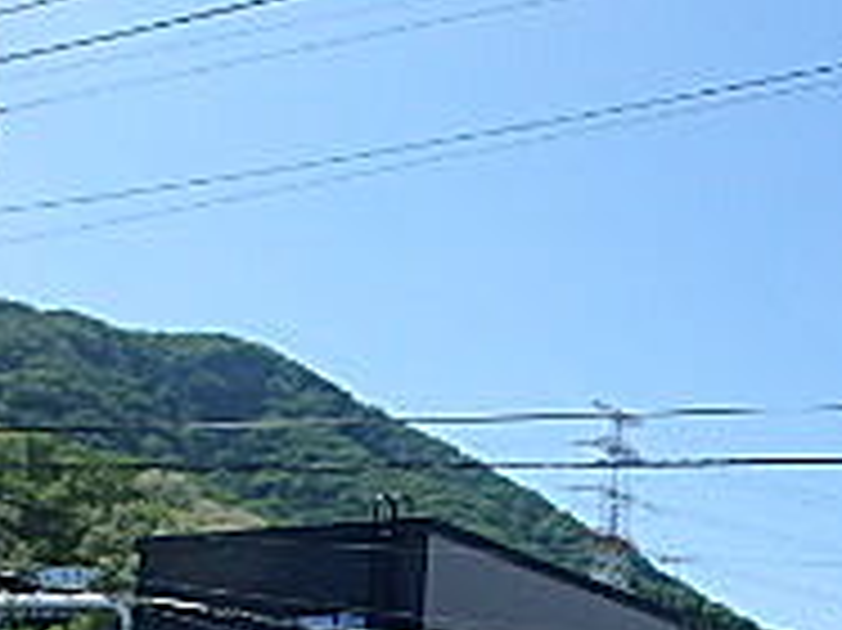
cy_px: 716
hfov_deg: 26.1
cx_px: 765
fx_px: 1750
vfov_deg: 19.4
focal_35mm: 72
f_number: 6
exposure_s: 1/500
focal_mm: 3.7
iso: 125
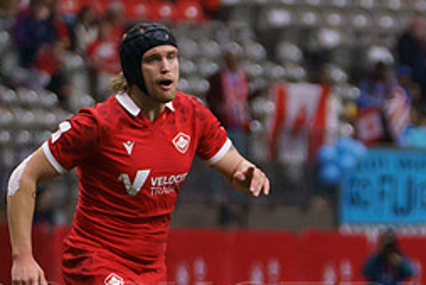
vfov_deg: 1.8
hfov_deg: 2.6
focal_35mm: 785
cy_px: 438
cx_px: 554
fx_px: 9294
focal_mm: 206
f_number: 4
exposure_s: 1/2500
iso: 4000
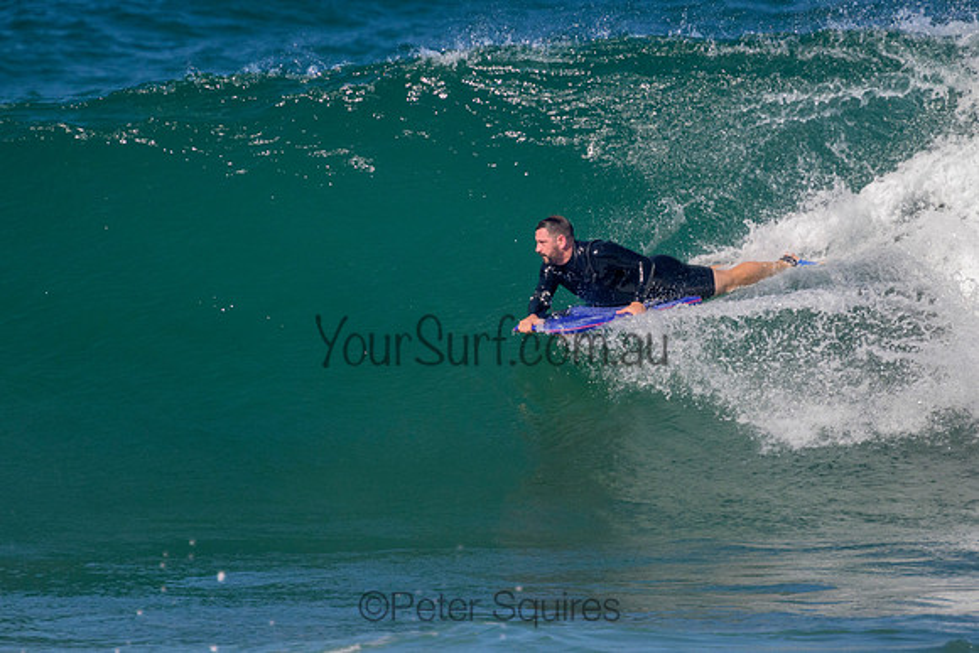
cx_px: 587
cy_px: 255
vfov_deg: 1.3
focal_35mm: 1095
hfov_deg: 1.9
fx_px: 29784
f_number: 11
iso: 1250
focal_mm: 800
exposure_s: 1/2000
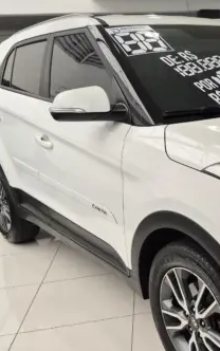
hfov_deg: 26.8
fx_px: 421
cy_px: 200
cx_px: 244
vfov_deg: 45.1
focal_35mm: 44
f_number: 1.8
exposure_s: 1/120
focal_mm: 5.4
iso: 100
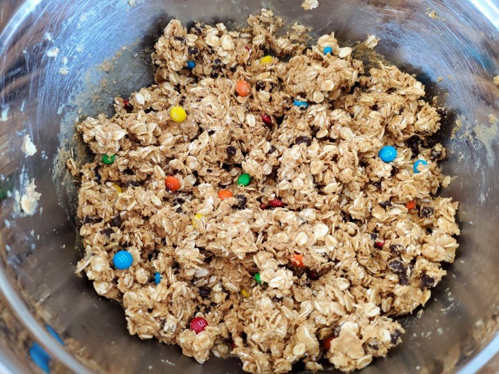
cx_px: 250
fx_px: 375
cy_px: 187
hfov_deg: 67.3
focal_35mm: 26
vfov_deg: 53.1
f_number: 1.5
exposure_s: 1/39
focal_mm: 4.3
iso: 320
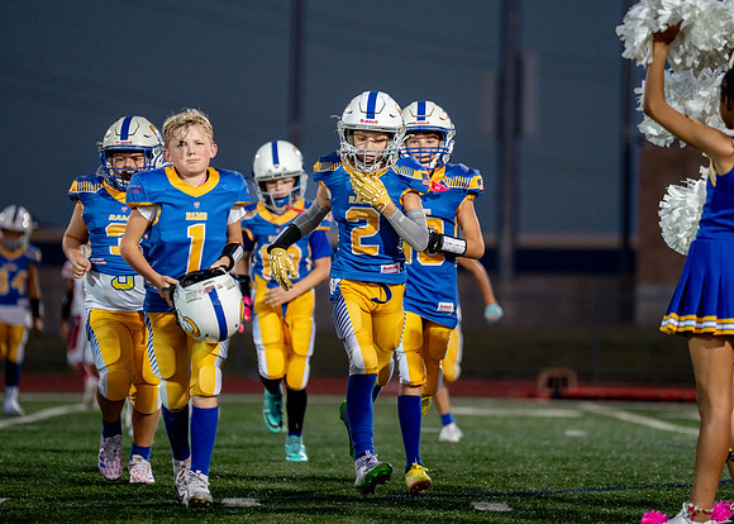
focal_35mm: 236
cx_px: 366
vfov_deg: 6.1
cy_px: 244
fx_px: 4922
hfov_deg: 8.5
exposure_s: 1/1000
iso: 2000
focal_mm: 200
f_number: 2.8
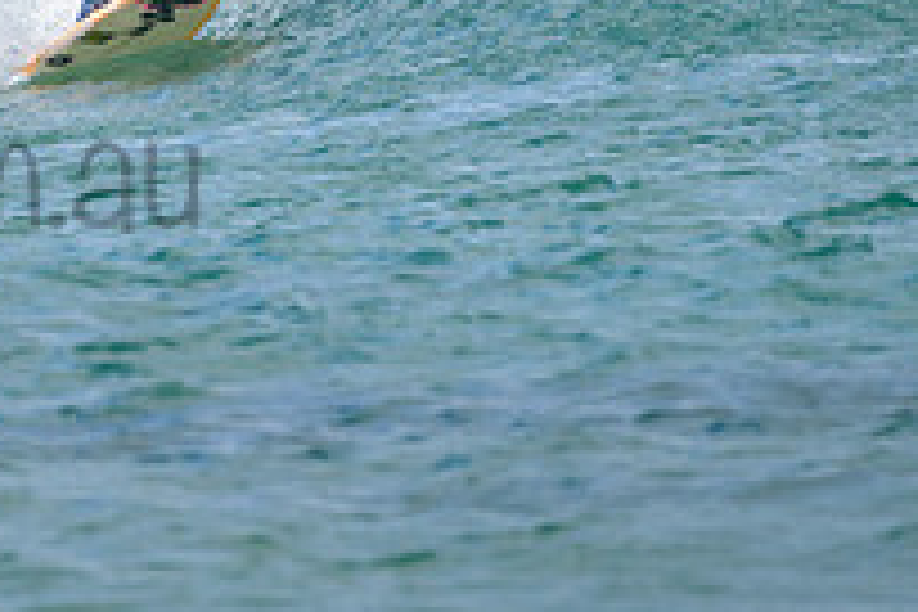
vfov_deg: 0.8
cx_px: -114
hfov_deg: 1.2
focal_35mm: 1740
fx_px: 44367
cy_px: -72
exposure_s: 1/2000
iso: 280
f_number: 5.6
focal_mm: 500
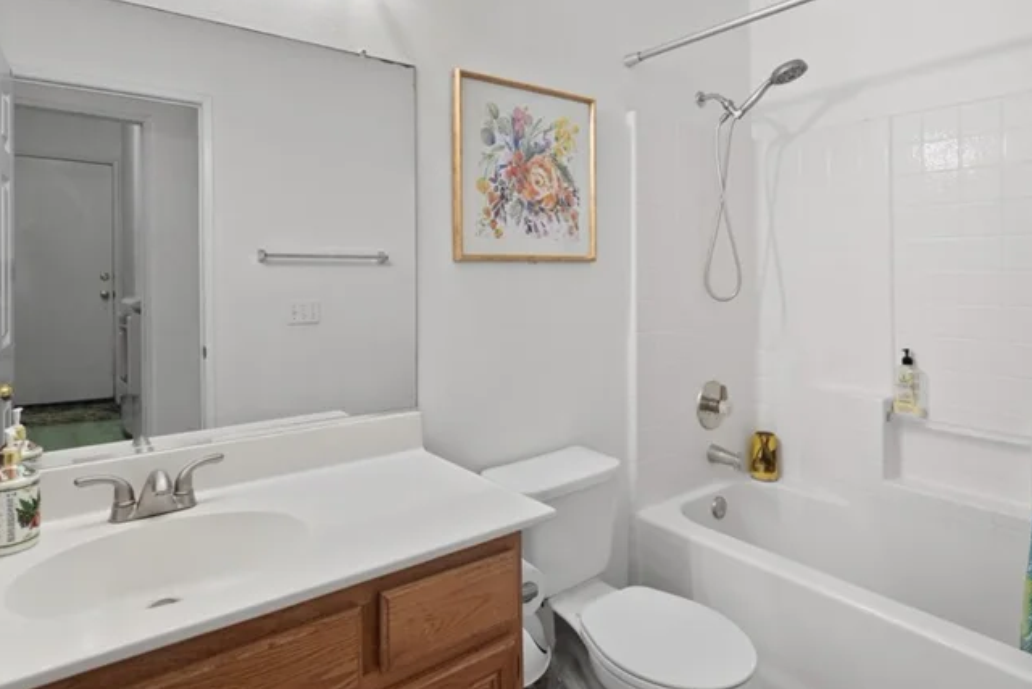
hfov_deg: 81.2
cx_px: 506
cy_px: 284
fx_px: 602
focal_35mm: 21
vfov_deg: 59.1
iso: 500
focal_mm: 16
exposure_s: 1/15
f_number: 4
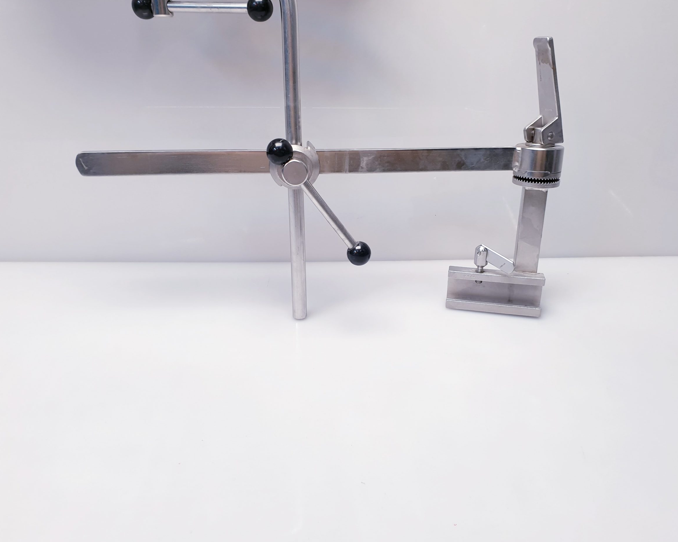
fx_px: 562
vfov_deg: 51.5
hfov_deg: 62.2
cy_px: 273
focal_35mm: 28
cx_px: 359
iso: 64
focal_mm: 4.3
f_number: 2.4
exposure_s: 1/50
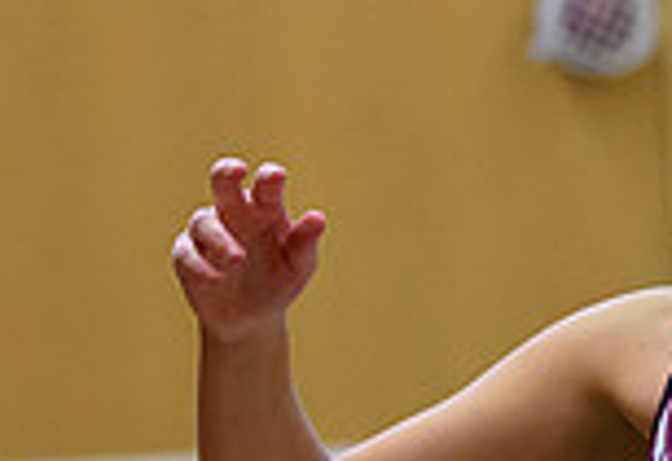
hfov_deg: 3.1
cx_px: 590
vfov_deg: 2.1
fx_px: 12450
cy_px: 537
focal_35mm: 661
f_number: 3.2
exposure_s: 1/1250
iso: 3200
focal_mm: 110
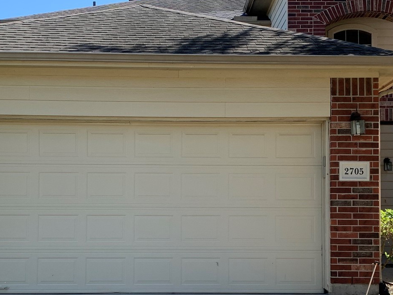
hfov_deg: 33.8
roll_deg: +0.2
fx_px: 647
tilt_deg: +1.4
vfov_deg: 25.6
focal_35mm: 57
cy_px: 192
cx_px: 186
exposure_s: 1/759
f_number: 1.8
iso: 25
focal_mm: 4.25
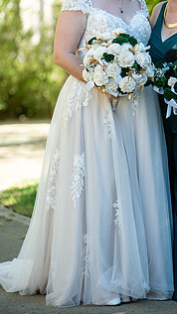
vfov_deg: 10.7
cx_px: 133
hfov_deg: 6.0
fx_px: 1679
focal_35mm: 201
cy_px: 105
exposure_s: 1/1600
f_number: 2.8
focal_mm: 135
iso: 400
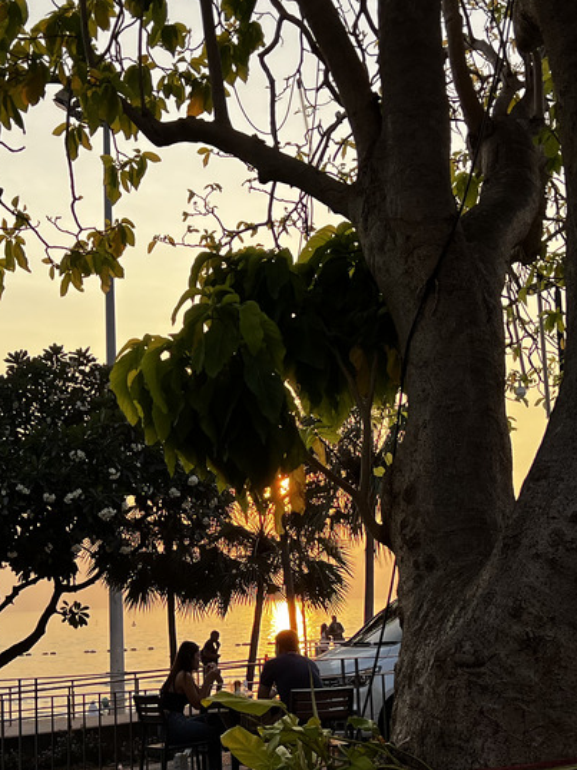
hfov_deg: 25.1
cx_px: 209
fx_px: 1290
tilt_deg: +4.3
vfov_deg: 33.1
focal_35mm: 58
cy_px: 474
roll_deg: +2.0
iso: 50
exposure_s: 1/1531
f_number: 1.5
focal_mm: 5.7
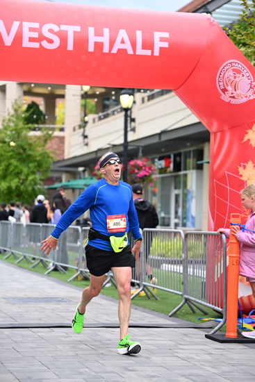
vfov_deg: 23.1
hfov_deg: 15.5
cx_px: 128
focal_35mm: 88
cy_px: 191
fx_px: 934
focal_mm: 88
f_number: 2.8
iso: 800
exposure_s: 1/2000
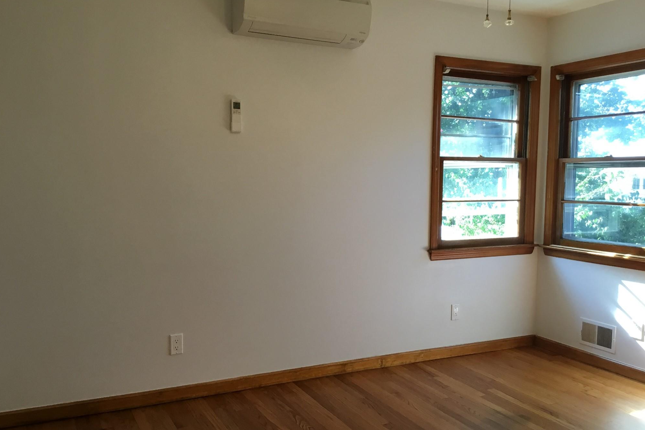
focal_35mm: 33
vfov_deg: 40.0
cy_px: 229
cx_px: 321
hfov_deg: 57.2
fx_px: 591
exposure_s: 1/40
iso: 32
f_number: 2.4
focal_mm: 3.3
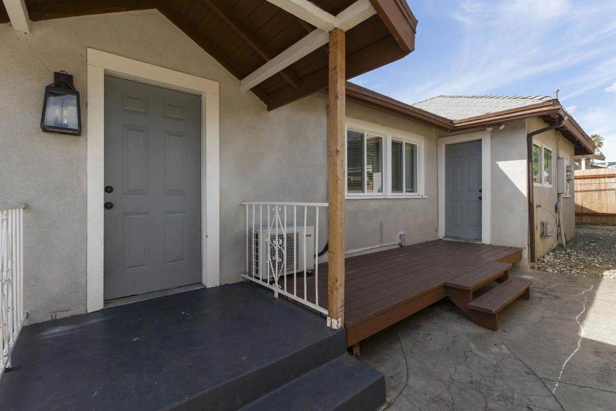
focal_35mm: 16
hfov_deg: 96.7
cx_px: 294
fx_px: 274
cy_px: 199
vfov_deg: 73.7
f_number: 9
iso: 100
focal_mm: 10
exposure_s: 1/100
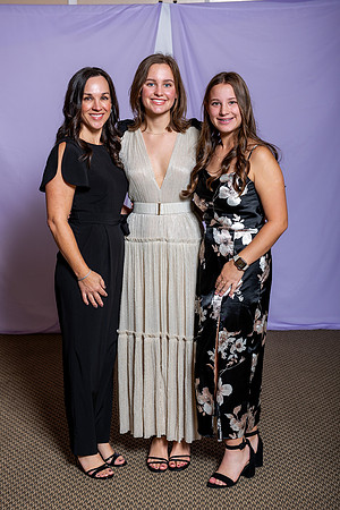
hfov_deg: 21.9
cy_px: 255
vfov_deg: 32.4
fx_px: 878
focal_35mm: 62
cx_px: 170
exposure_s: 1/200
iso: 320
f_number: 5.6
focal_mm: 62
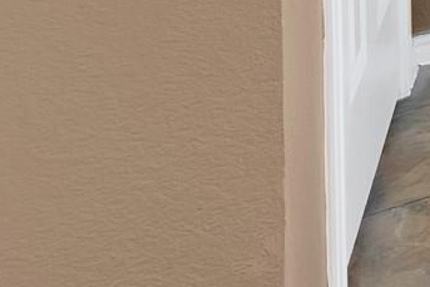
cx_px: 1227
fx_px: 836
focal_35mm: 70
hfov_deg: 12.1
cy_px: -460
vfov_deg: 13.0
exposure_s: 1/10
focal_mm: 12
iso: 640
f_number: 9
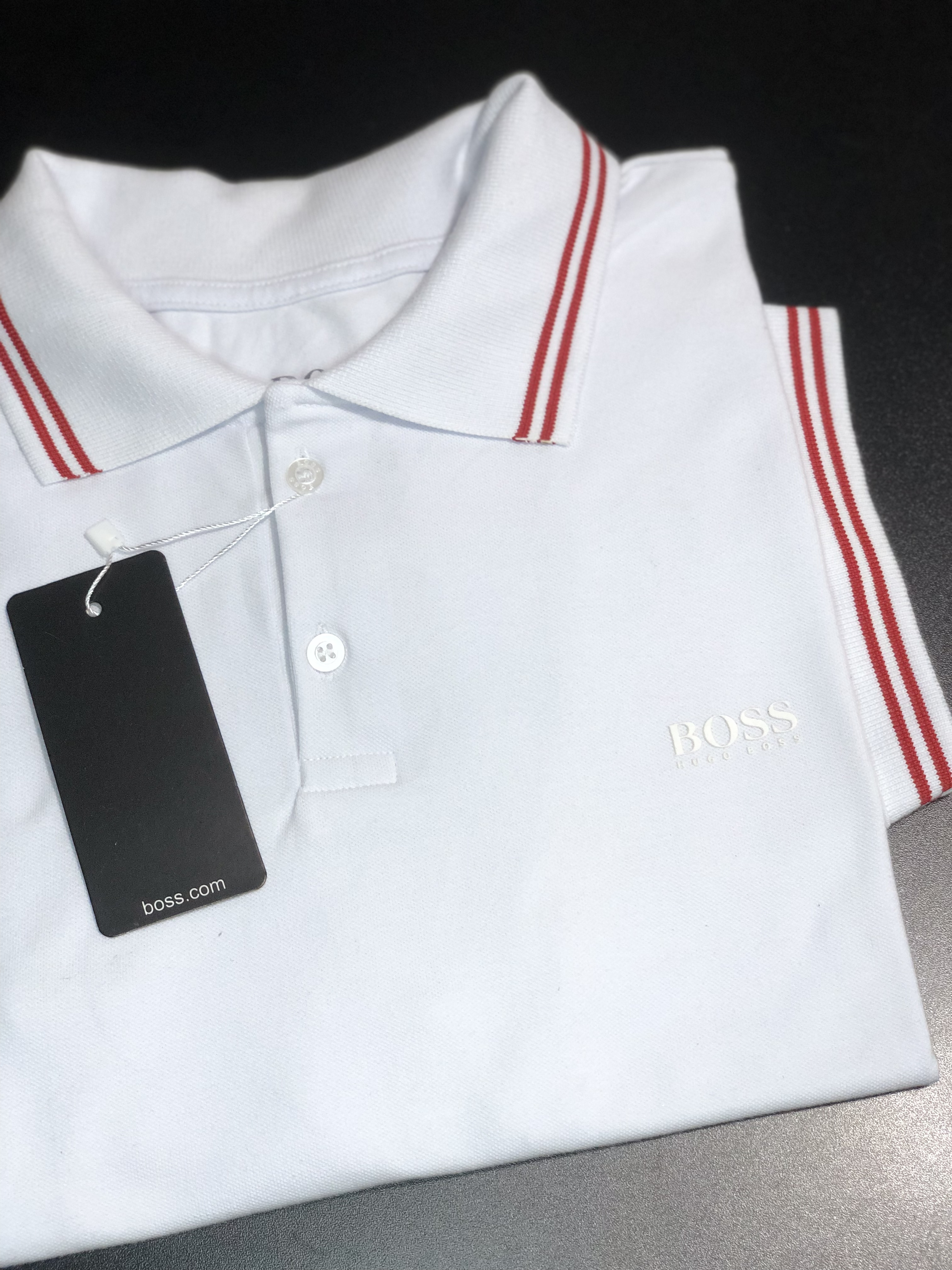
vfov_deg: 36.8
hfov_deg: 28.0
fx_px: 1907
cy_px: 635
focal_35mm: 52
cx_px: 476
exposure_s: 1/60
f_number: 2.4
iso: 32
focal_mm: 6
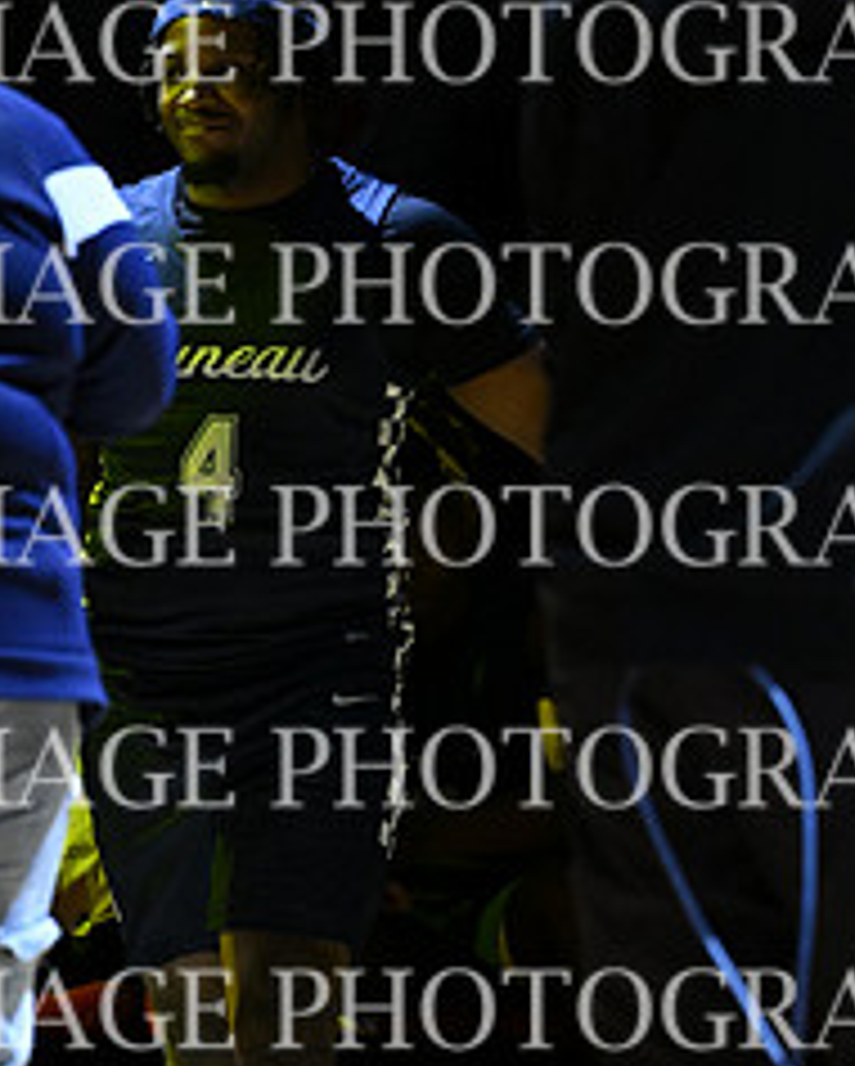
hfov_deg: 3.5
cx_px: 241
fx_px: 14152
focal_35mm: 448
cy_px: 405
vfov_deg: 4.3
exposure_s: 1/1000
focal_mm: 195
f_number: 3.5
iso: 6400
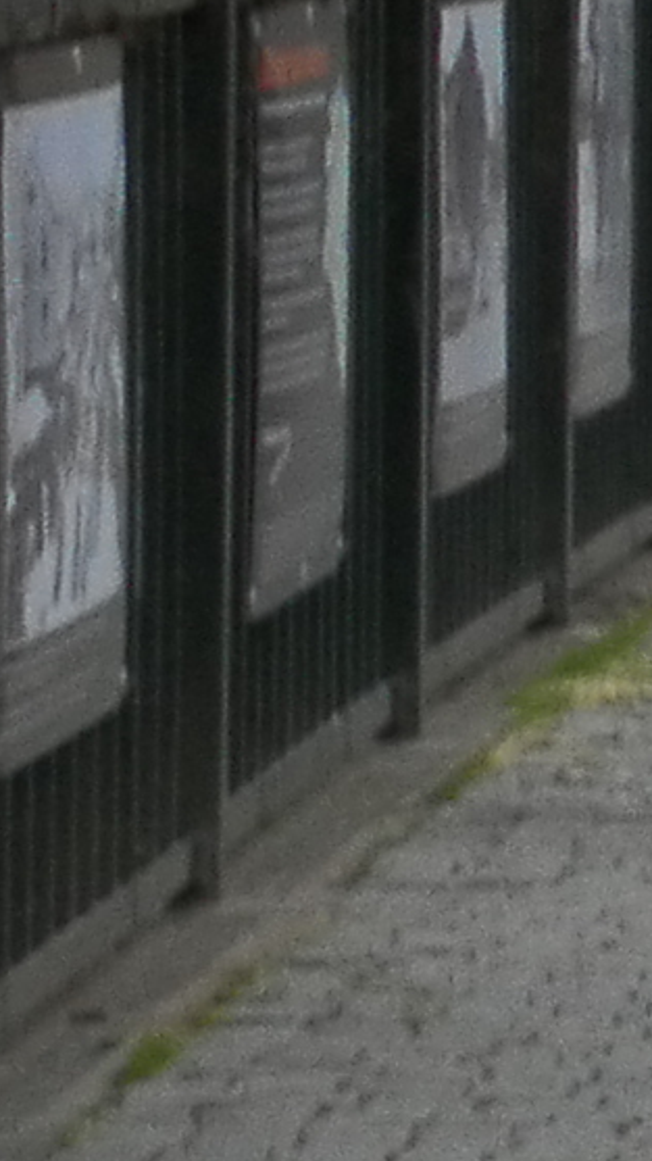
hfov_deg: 3.0
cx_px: 4047
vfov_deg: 6.0
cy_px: -398
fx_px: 11073
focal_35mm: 360
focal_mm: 8.2
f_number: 4.3
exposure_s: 1/200
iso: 80
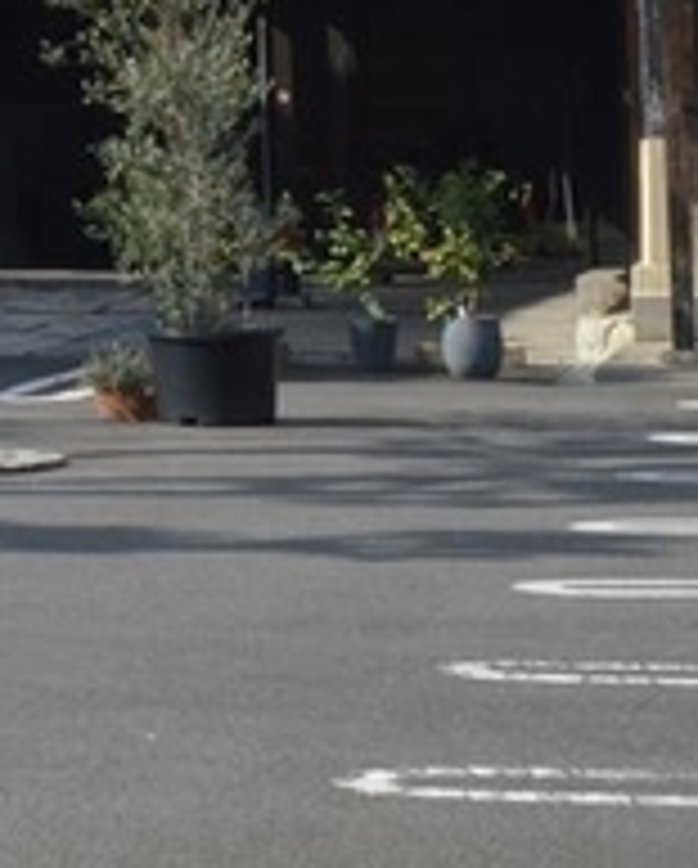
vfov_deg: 9.4
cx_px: -847
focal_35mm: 192
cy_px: -872
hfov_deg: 7.6
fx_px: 4946
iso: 400
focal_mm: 22
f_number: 10
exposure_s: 1/400
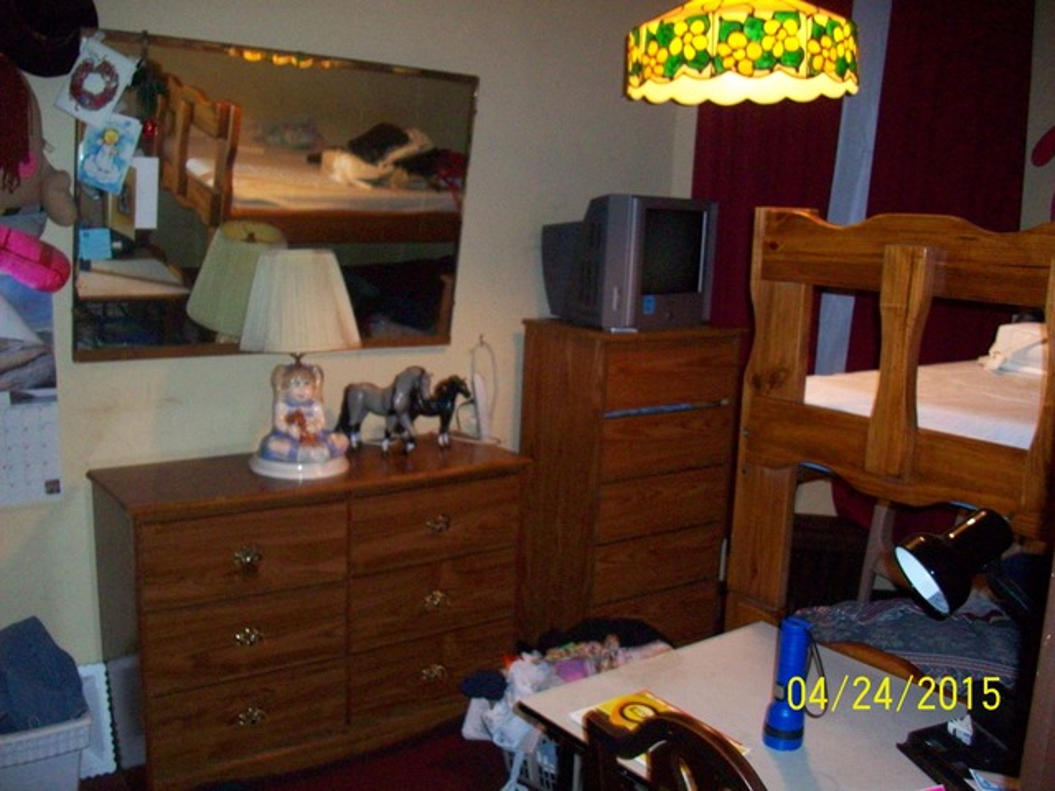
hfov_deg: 54.0
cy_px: 396
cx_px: 528
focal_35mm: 34
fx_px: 1036
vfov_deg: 41.8
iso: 320
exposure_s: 1/60
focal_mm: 5.7
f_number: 2.8
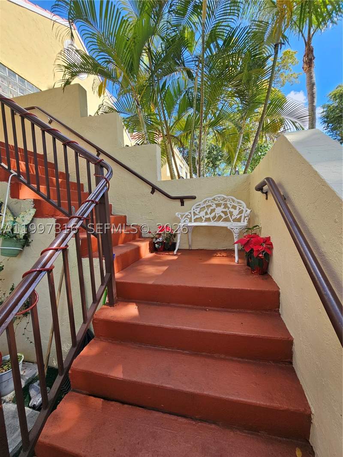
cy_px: 228
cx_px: 172
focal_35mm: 13
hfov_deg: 89.9
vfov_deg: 106.2
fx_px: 172
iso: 50
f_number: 2.2
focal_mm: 2.2
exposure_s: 1/455
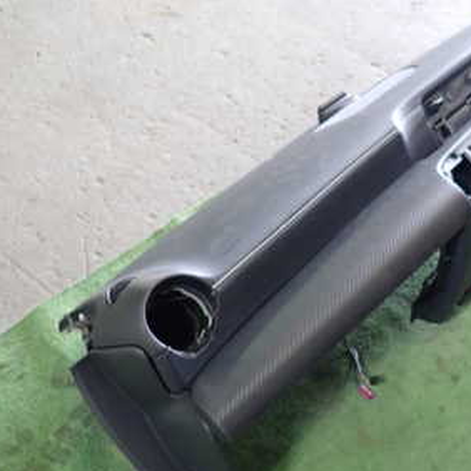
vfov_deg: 36.1
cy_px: 227
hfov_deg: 34.5
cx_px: 404
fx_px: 724
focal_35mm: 47
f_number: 2
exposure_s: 1/30
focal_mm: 4.5
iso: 400
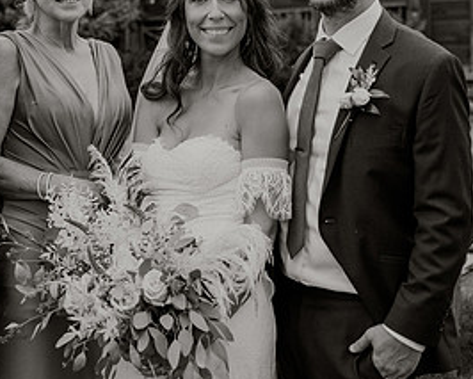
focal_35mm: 83
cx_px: 135
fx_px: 1162
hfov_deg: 22.8
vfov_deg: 18.3
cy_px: 78
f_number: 2.8
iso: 250
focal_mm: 40
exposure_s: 1/320
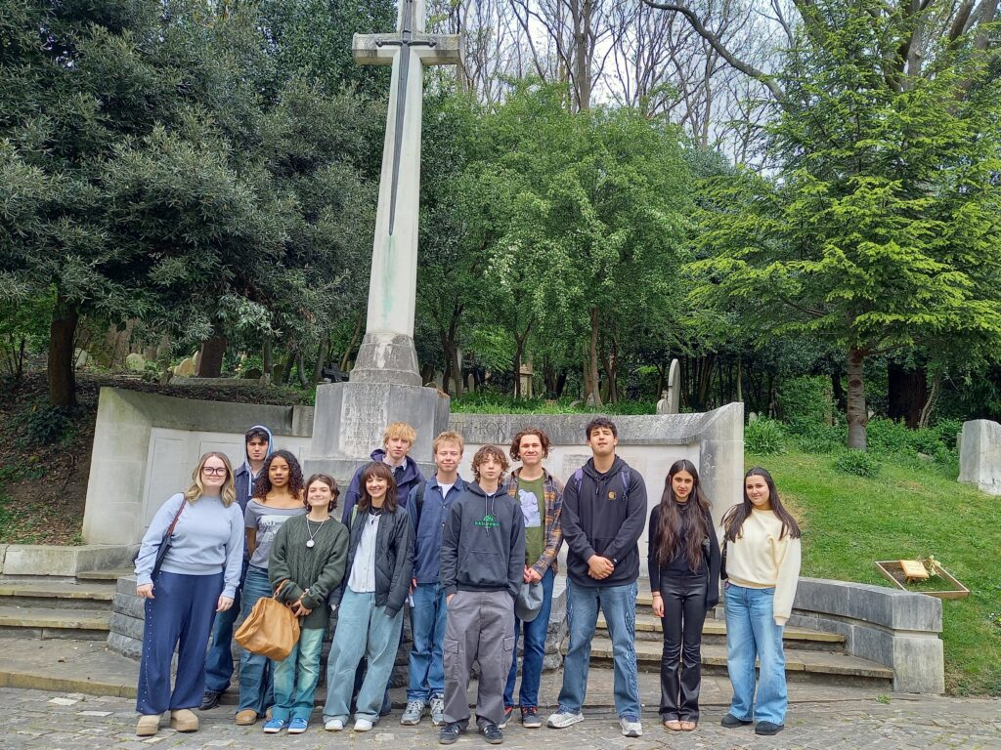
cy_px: 375
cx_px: 500
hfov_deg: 69.4
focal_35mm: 25
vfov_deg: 54.9
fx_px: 723
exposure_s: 1/205
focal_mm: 4.65
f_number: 1.8
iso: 50
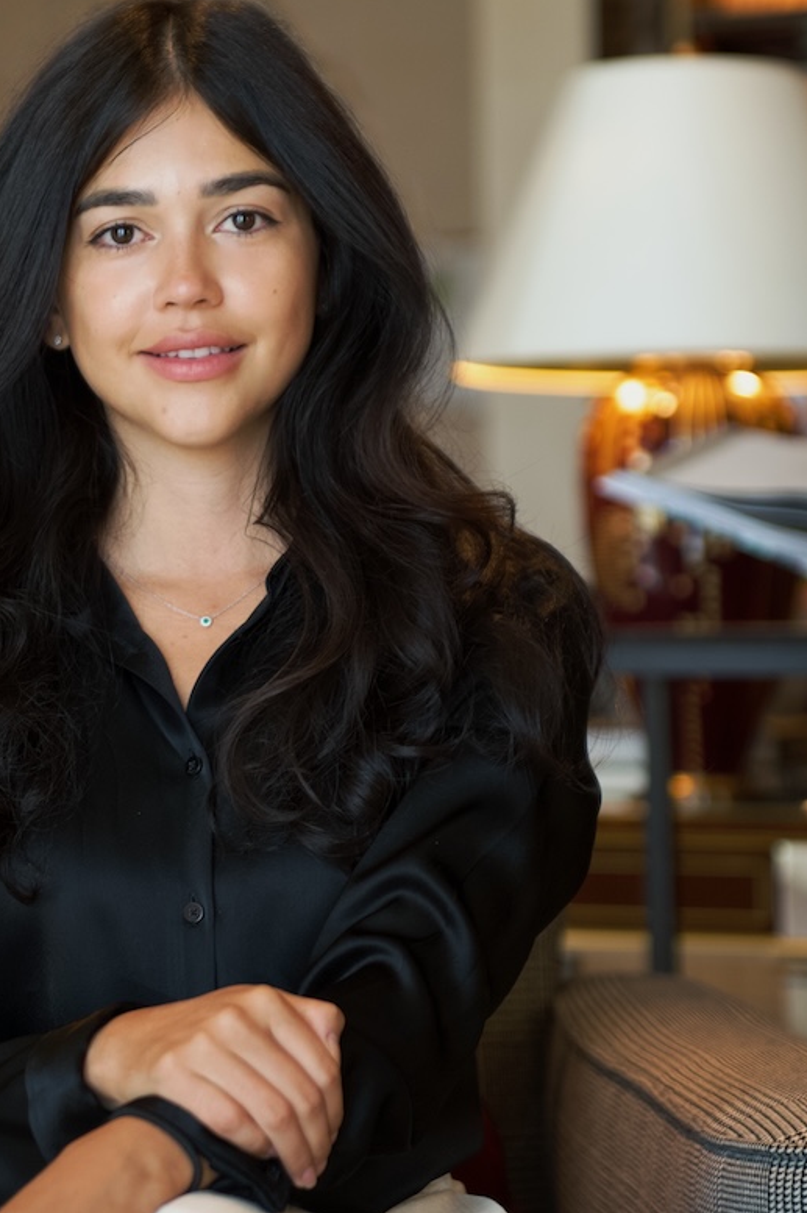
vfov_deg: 17.8
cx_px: 219
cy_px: 577
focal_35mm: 115
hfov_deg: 11.9
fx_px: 3872
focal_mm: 66
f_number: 2.8
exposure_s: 1/160
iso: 800
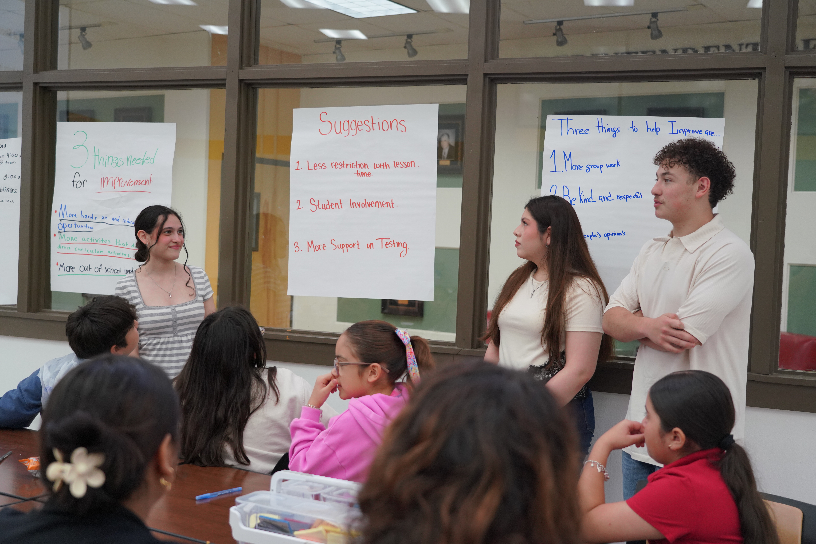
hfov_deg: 44.5
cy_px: 272
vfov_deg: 30.5
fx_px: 997
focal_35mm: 44
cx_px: 408
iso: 1250
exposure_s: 1/160
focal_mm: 44
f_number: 4
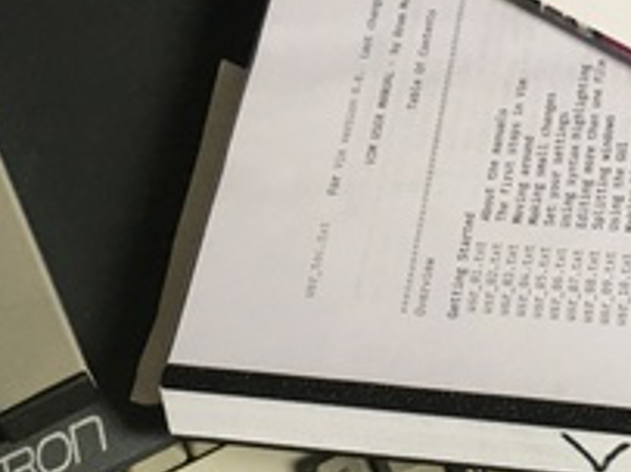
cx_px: 420
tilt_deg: -47.6
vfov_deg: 14.4
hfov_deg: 19.6
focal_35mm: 100
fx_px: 1822
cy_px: -73
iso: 100
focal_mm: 4.15
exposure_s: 1/30
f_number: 2.2
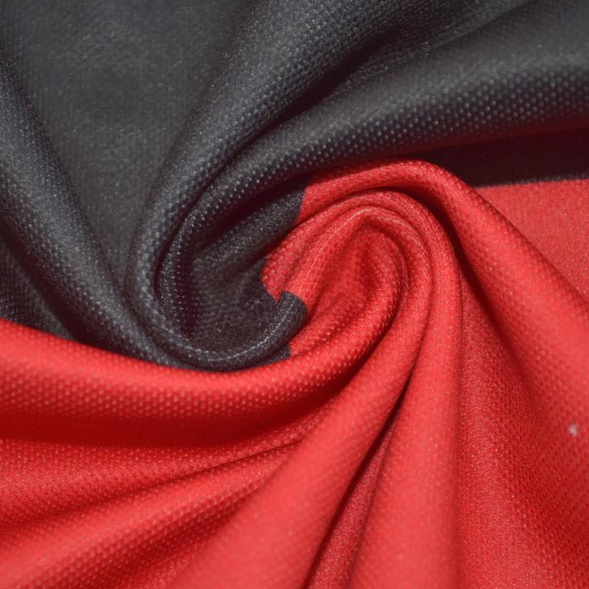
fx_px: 2053
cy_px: 291
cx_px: 268
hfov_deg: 16.3
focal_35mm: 107
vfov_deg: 16.3
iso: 200
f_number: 5.6
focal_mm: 55
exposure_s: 1/60
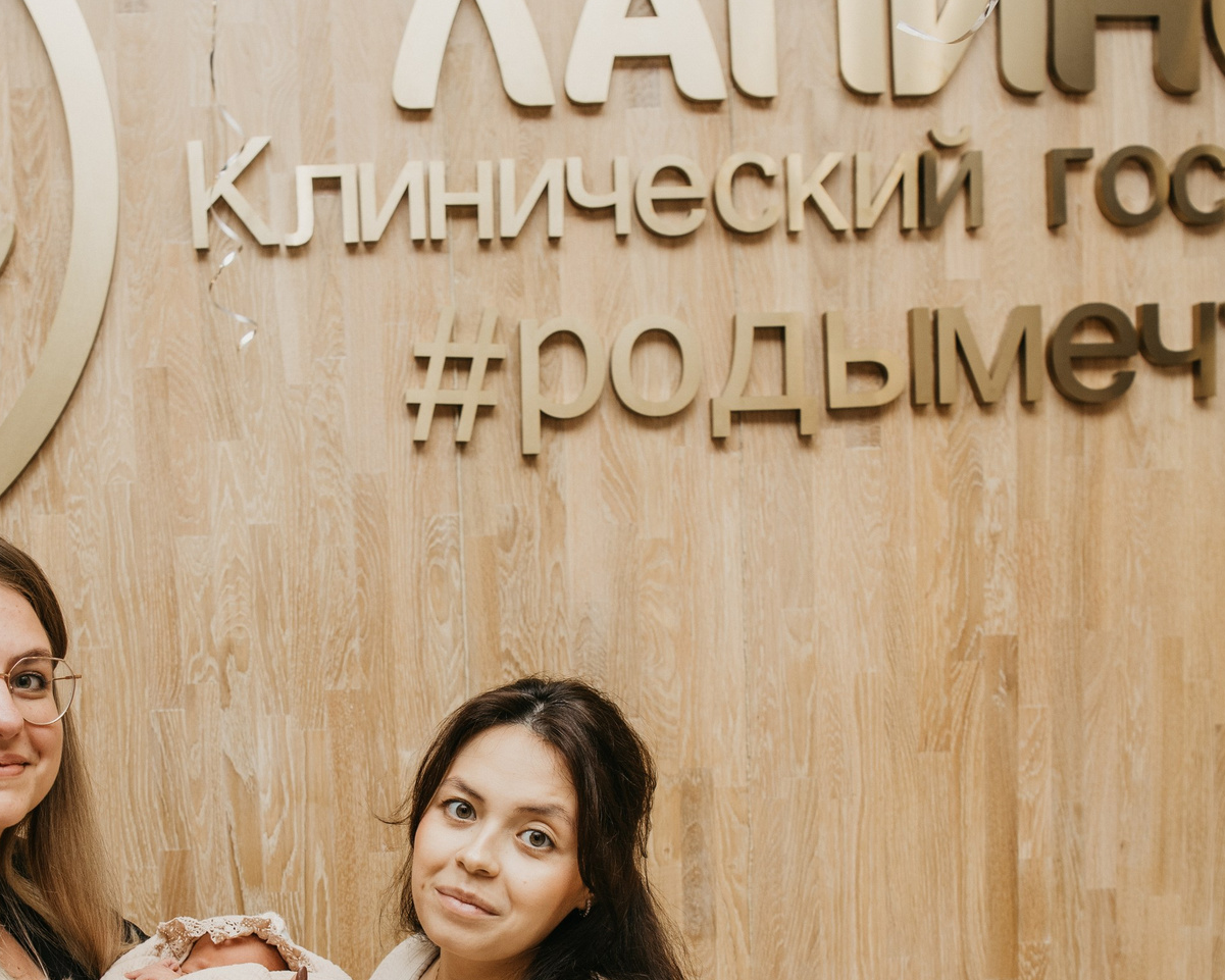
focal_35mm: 48
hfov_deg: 38.2
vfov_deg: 30.3
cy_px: 846
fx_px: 1740
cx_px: 382
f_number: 4
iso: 200
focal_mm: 24
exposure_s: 1/160
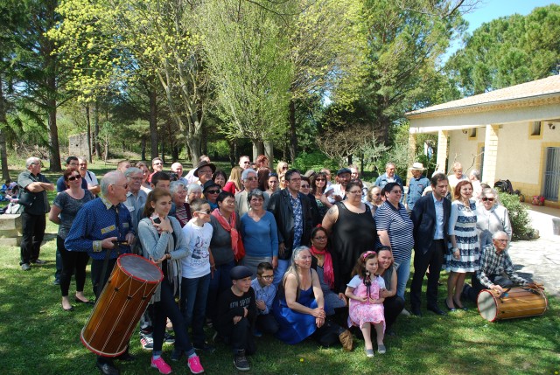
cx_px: 280
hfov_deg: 67.3
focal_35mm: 27
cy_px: 188
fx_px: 421
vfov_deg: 48.1
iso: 100
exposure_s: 1/125
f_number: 5.6
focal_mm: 18
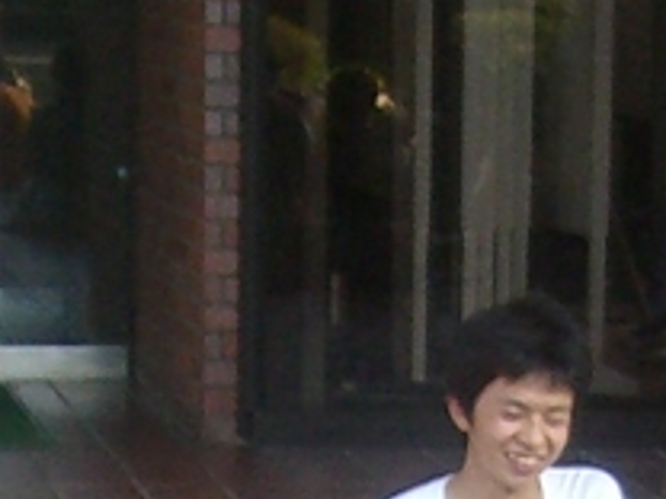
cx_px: 512
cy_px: 1164
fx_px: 5618
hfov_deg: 6.8
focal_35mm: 292
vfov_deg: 5.0
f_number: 2.7
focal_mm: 6.2
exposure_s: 1/200
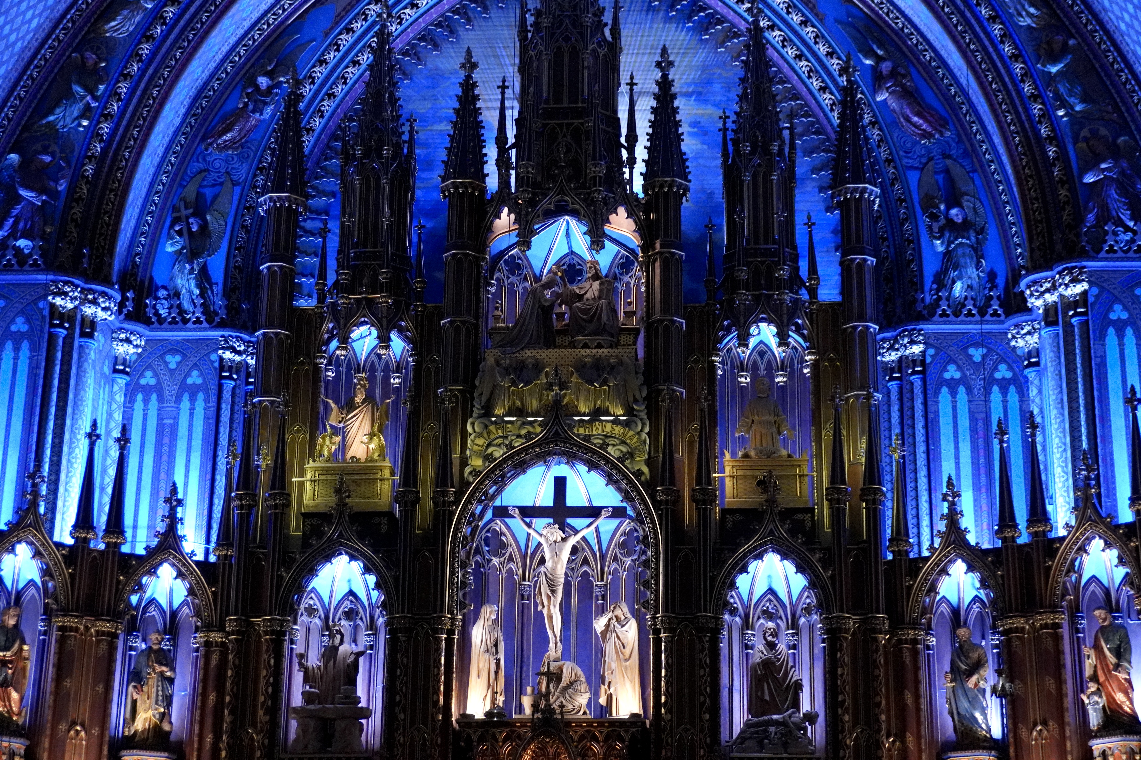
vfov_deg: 22.6
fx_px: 1902
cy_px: 380
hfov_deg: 33.4
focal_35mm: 60
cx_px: 570
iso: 6400
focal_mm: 40
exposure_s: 1/80
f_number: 5.6
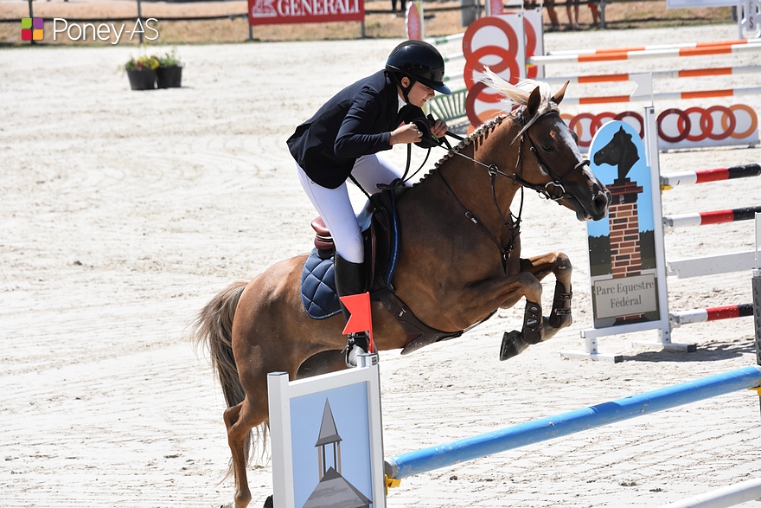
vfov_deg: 6.8
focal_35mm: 202
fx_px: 4281
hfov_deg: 10.2
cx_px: 380
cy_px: 254
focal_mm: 135
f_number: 5.6
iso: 2000
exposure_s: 1/8000
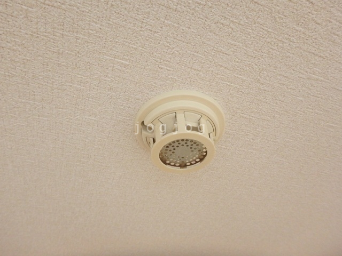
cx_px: 171
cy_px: 128
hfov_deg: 79.0
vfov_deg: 63.4
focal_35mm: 21
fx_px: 207
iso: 640
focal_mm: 3.7
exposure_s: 1/30
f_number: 3.5
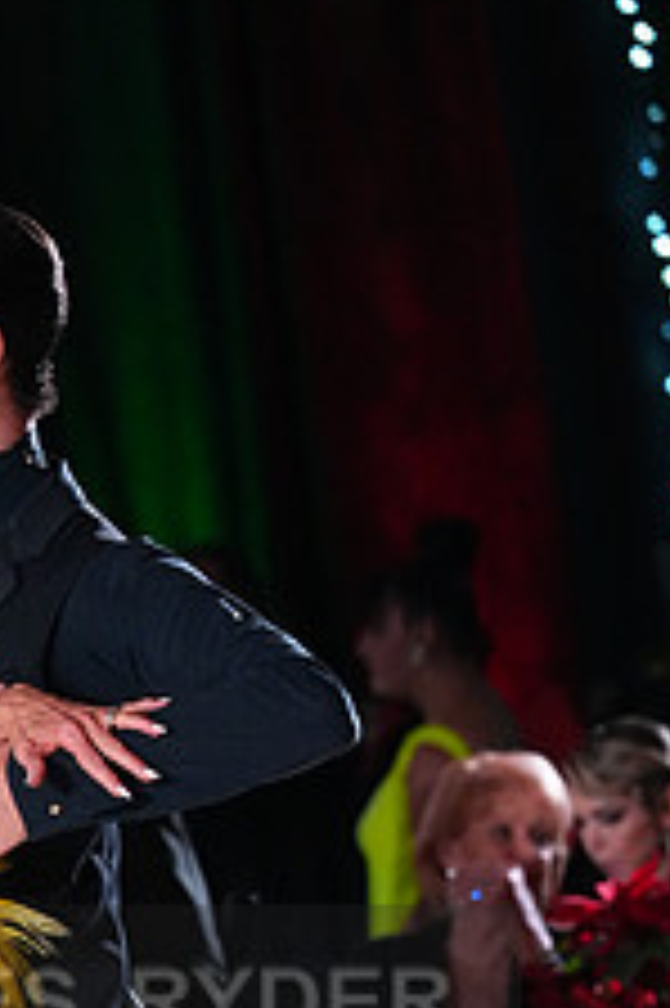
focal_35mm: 404
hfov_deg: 3.4
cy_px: 1058
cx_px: -97
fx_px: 11295
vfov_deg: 5.1
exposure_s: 1/400
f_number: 4.5
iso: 6400
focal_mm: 156
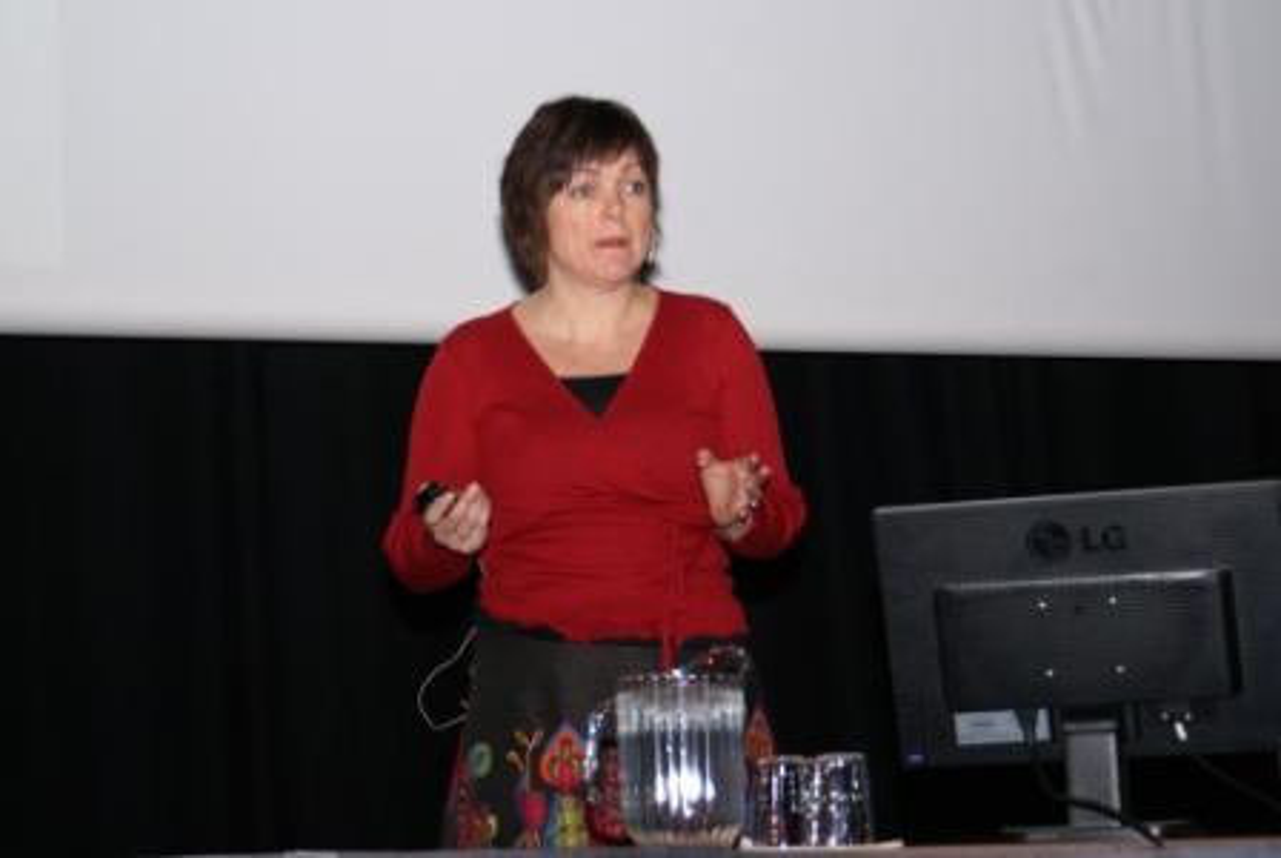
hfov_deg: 19.4
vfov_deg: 13.1
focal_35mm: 105
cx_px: 640
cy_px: 429
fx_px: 3741
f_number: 5.6
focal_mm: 70
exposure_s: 1/125
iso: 400
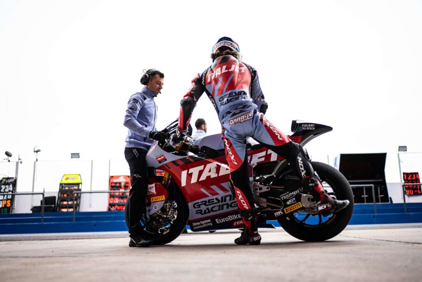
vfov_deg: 37.1
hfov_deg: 53.4
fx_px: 420
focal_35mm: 36
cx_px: 211
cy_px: 141
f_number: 1.6
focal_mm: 35
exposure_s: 1/800
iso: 160
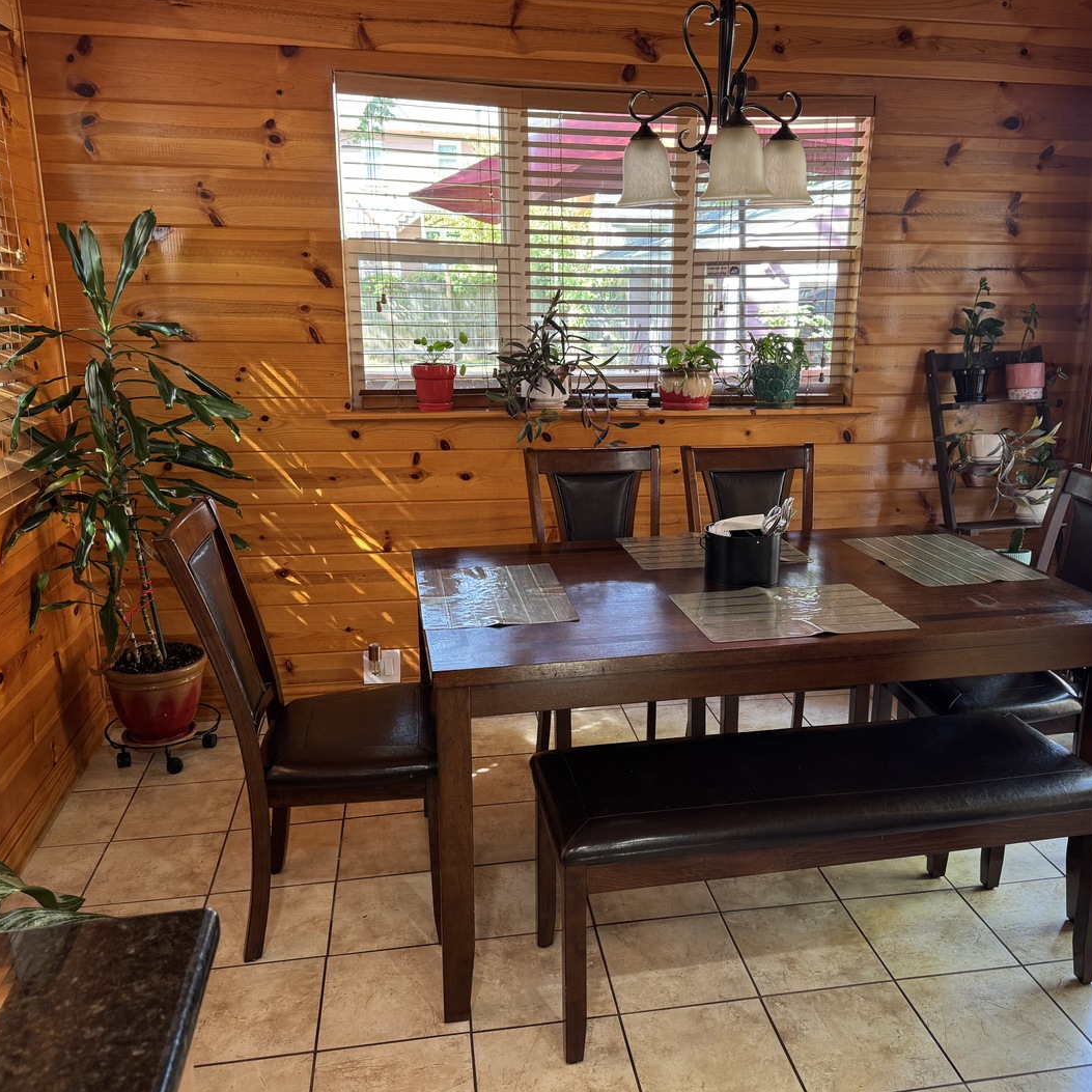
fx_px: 1035
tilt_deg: -14.8
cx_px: 608
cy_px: 541
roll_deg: +0.5
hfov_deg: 55.5
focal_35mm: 29
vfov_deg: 55.6
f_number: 1.78
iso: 125
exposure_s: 1/60
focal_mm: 6.76
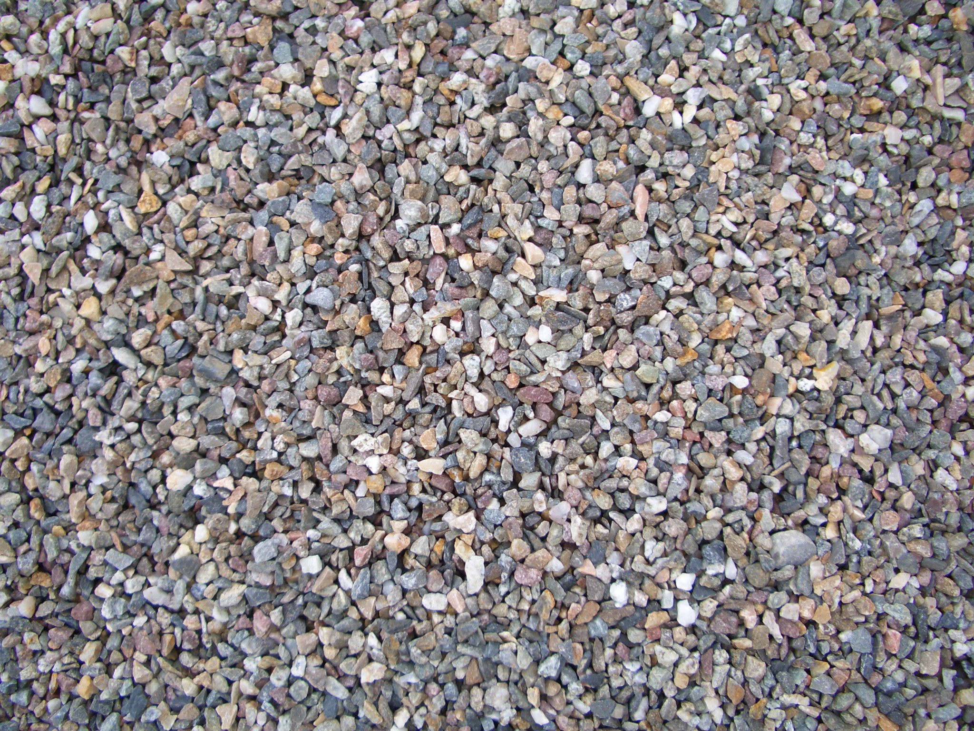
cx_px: 487
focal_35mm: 35
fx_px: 985
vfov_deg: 40.7
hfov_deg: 52.6
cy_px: 366
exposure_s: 1/160
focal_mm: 5.8
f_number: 2.6
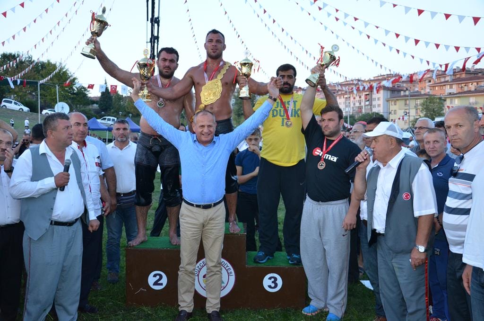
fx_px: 503
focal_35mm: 38
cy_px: 160
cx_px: 242
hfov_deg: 51.4
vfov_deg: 35.3
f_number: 5
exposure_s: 1/200
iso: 1000
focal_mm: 25
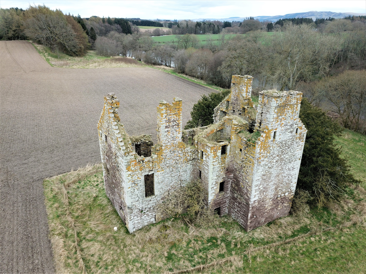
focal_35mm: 26
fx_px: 275
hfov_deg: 67.3
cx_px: 183
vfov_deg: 53.1
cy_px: 137
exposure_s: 1/223
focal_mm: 4.73
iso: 100
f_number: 2.2
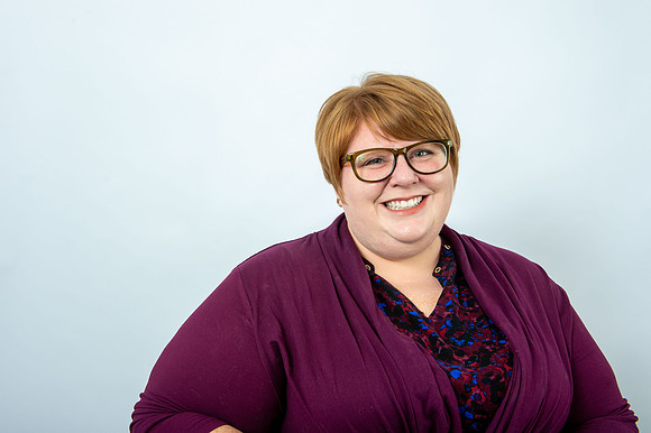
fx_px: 723
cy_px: 216
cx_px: 326
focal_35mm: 40
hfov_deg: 48.5
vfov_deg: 33.4
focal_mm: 40
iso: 160
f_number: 8
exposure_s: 1/250
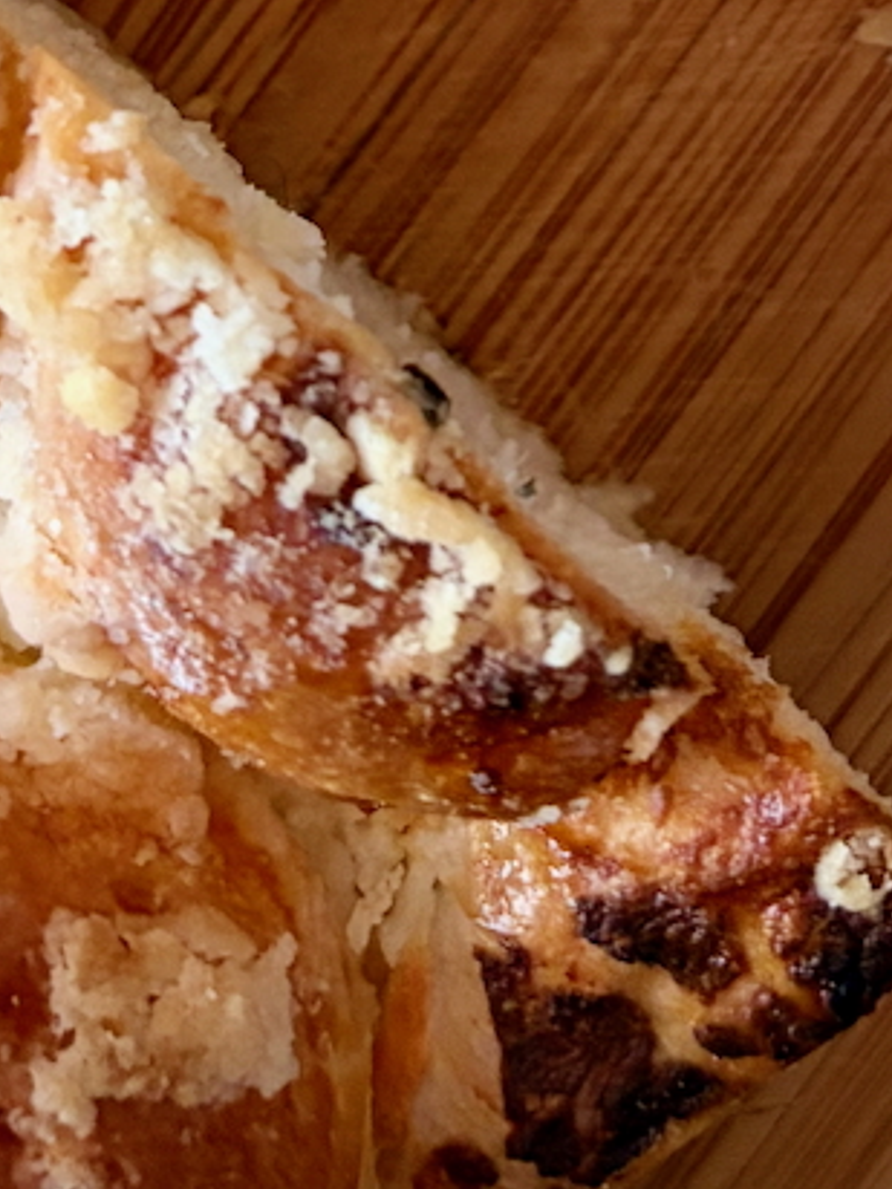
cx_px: 765
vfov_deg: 17.5
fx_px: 3470
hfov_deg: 14.5
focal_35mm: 101
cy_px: -589
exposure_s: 1/60
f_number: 1.6
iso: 400
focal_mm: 5.96
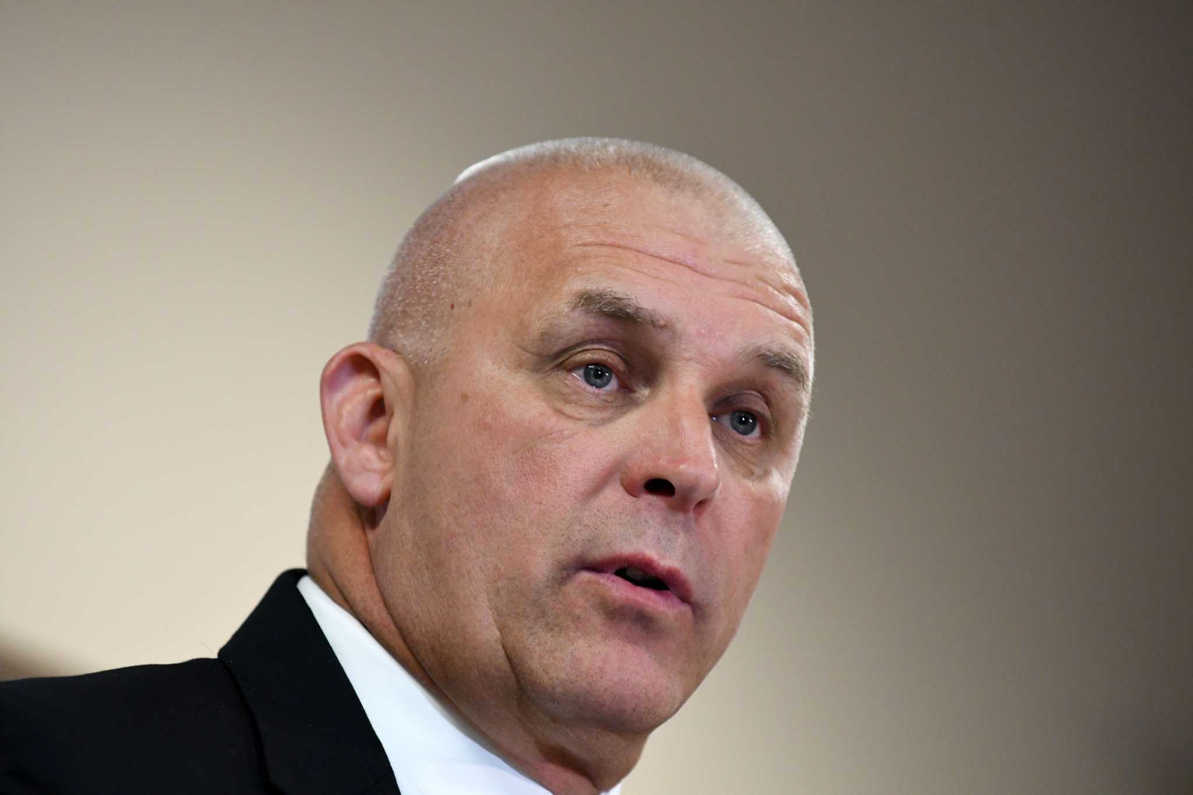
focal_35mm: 232
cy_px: 398
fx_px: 7704
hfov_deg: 8.9
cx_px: 596
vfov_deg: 5.9
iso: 3200
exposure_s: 1/200
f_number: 2.8
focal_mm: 155
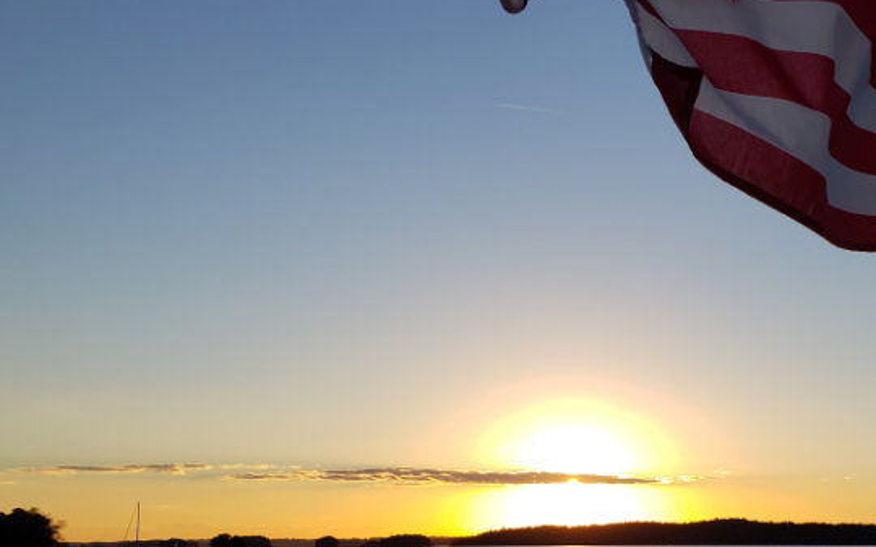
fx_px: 1169
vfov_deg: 25.8
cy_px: 446
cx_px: 623
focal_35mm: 49
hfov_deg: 40.3
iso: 50
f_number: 2.4
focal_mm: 4.3
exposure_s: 1/1493
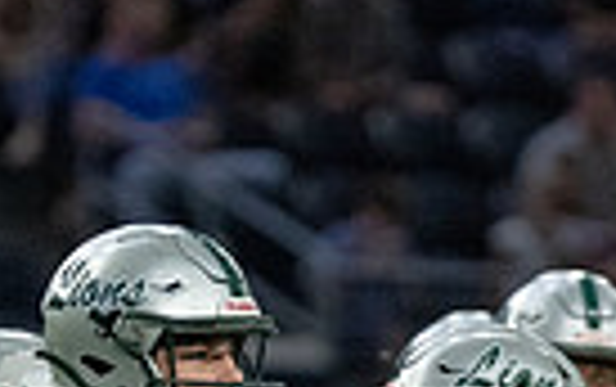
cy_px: 763
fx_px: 20456
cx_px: 195
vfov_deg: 1.1
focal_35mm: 1217
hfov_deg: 1.7
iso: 5000
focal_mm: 200
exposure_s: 1/1250
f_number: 2.8
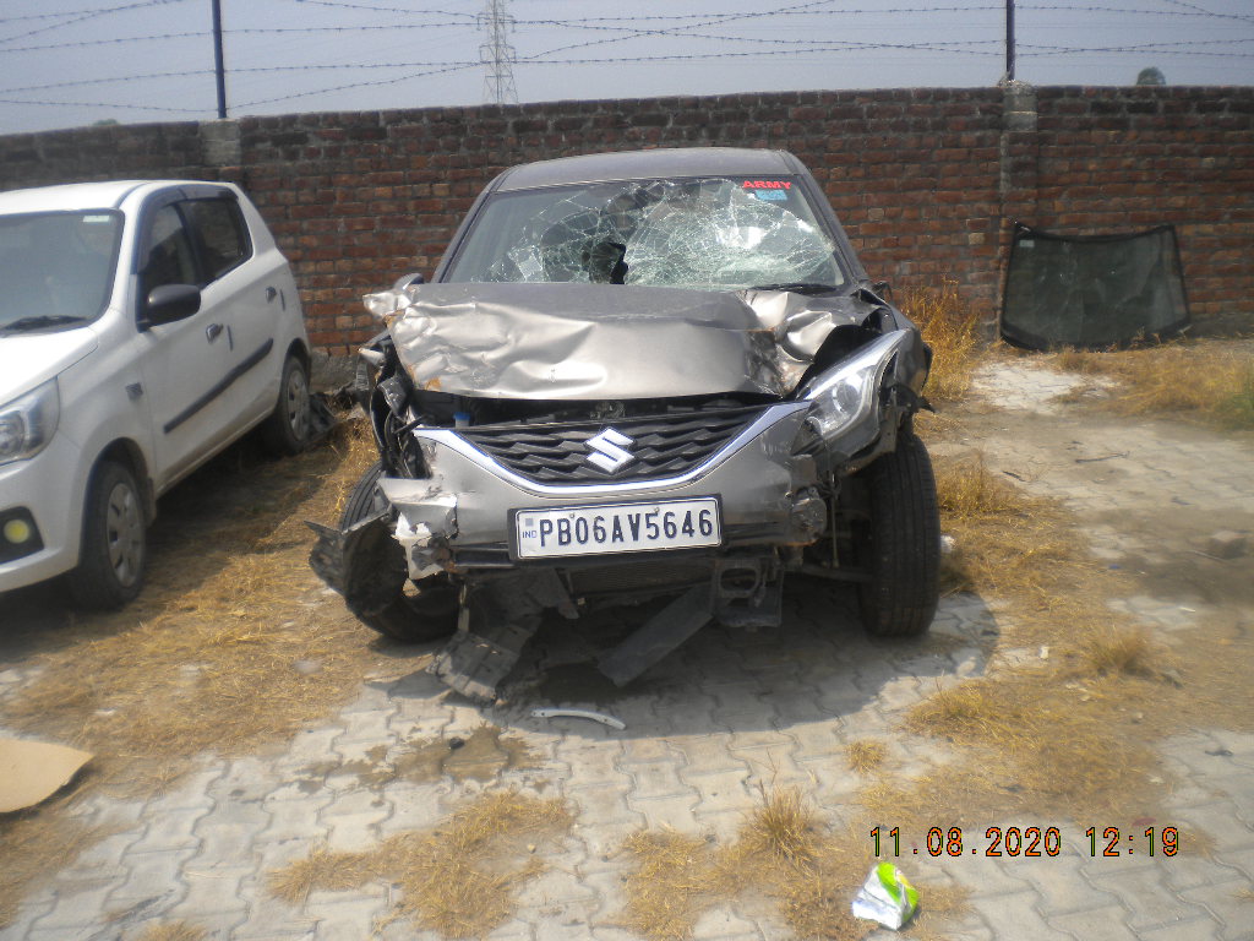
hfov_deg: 52.6
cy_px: 470
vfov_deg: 40.7
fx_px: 1268
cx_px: 627
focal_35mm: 35
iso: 80
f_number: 4.6
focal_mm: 6.3
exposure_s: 1/728
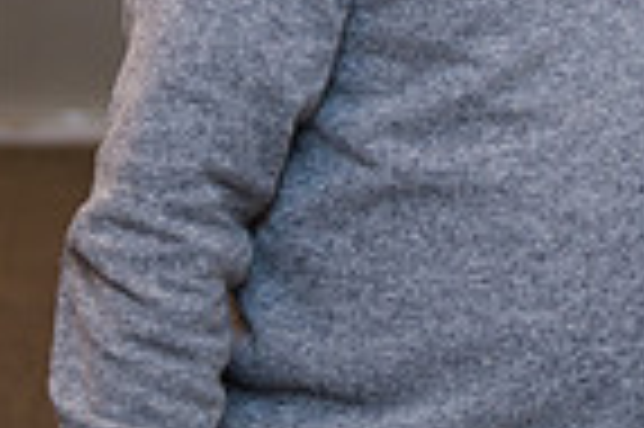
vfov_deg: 7.6
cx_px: 892
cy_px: -171
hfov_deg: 11.2
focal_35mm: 178
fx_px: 3181
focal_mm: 44
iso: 400
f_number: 3.2
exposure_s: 1/200
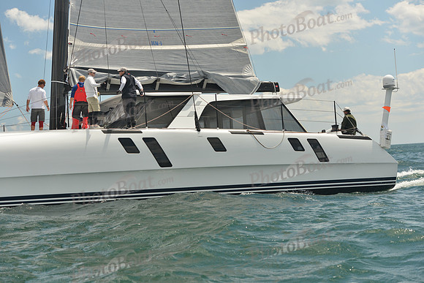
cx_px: 212
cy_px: 142
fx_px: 825
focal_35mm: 70
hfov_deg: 28.8
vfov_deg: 19.5
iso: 400
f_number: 5.6
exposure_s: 1/800
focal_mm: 70
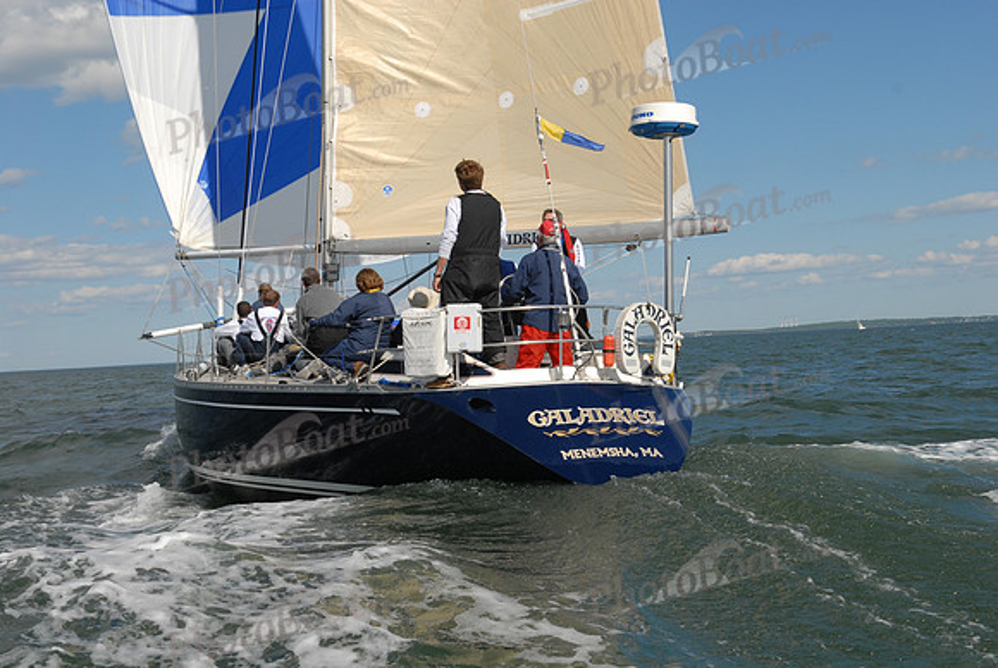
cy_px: 334
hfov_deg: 37.8
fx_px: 1457
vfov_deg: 25.8
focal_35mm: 52
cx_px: 499
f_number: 9
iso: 200
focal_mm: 35
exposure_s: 1/500
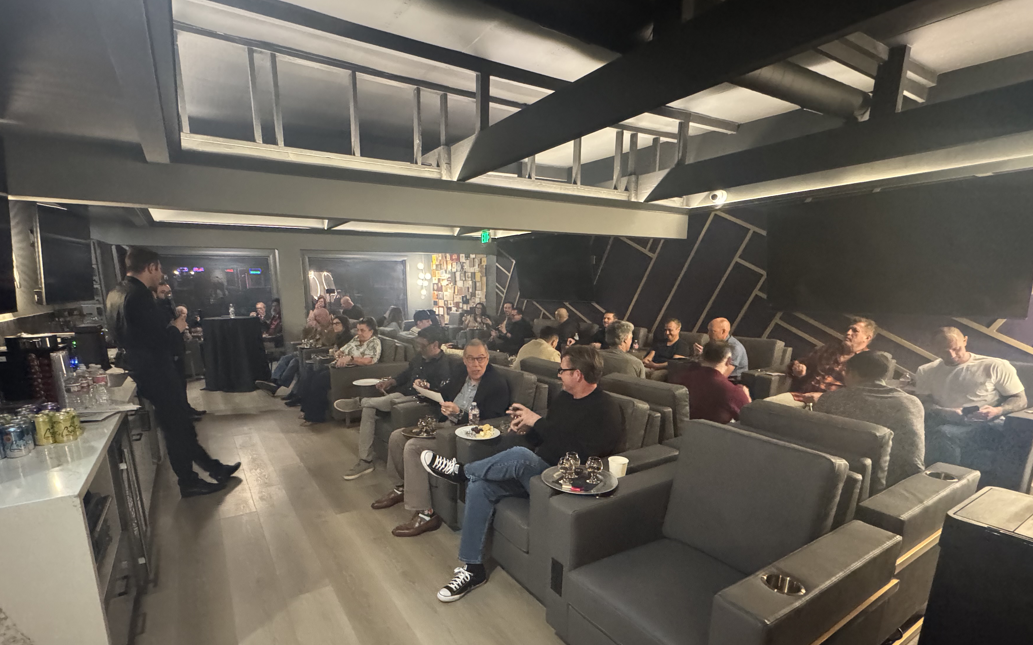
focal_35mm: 17
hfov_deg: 94.1
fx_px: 479
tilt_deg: -13.3
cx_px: 472
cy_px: 388
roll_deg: +0.3
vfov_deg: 67.3
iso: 1250
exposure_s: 1/30
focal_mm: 2.22
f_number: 2.2
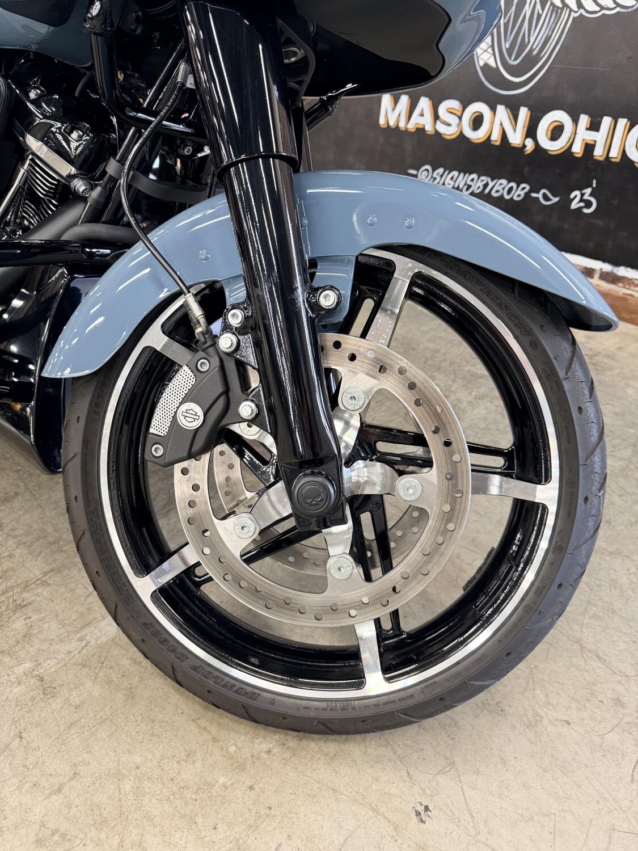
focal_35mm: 24
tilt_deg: -30.1
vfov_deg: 71.6
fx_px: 590
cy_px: 426
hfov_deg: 56.8
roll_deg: -5.8
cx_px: 319
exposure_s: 1/60
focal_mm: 6.76
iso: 250
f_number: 1.78
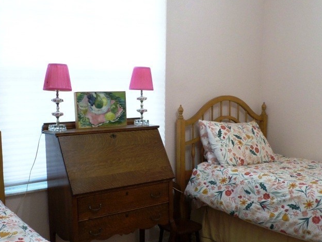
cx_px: 144
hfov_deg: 45.7
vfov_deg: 34.9
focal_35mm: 41
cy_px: 152
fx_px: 381
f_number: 2.5
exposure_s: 1/30
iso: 200
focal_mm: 4.5
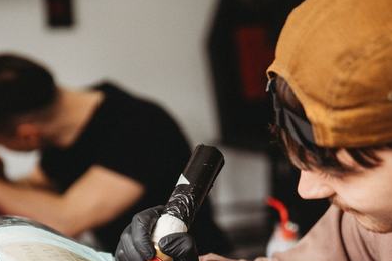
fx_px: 838
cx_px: 168
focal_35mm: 77
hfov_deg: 26.3
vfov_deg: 17.7
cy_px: 181
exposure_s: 1/160
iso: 250
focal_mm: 50
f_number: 3.2
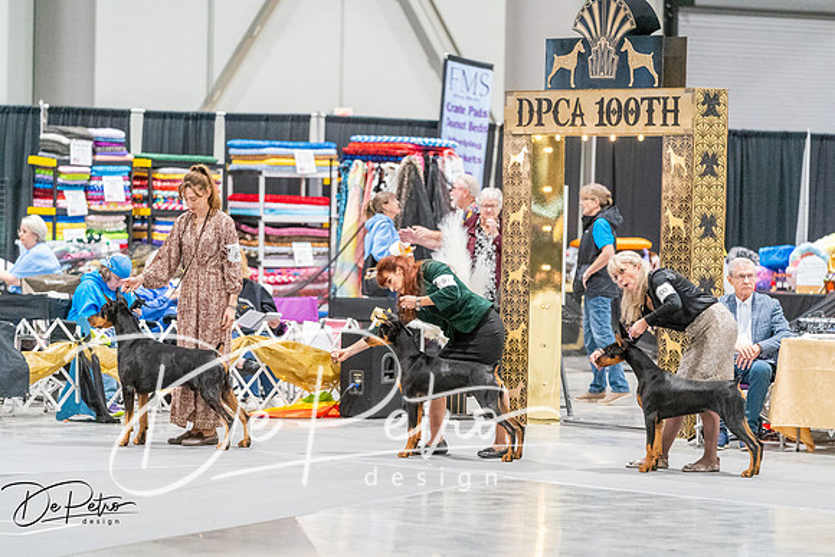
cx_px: 418
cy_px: 278
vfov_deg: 8.2
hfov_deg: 12.2
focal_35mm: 168
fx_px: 3897
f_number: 2.8
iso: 10000
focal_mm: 168
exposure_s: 1/320
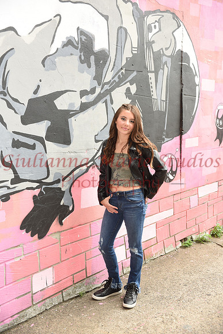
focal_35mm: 38
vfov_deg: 50.7
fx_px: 353
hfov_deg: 35.1
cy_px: 167
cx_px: 112
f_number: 6.3
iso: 500
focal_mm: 38
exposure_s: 1/125
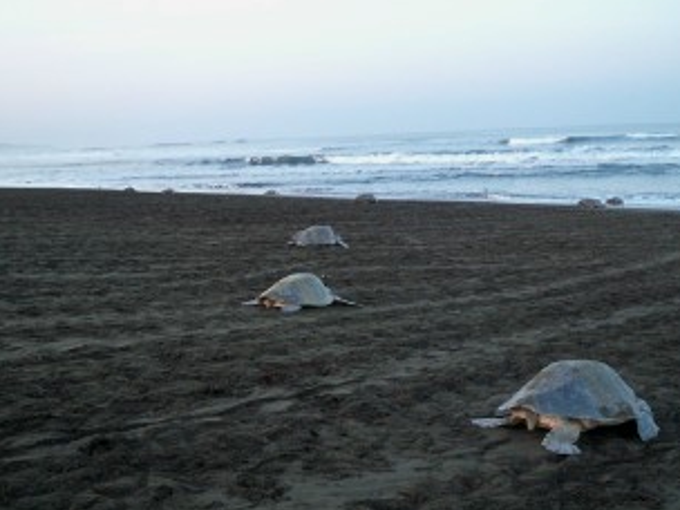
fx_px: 904
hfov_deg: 41.2
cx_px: 374
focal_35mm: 46
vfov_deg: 31.5
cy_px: 248
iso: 160
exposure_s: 1/60
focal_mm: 6.3
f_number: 3.1
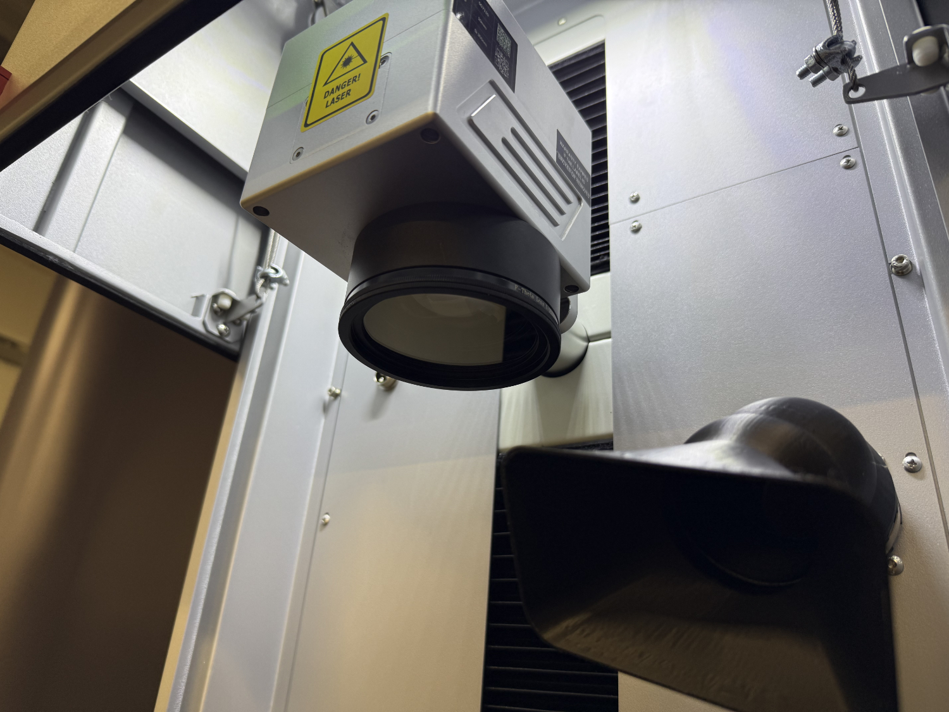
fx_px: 658
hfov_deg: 71.6
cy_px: 356
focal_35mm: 24
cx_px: 474
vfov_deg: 56.8
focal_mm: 6.8
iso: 100
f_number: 1.8
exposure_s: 1/100
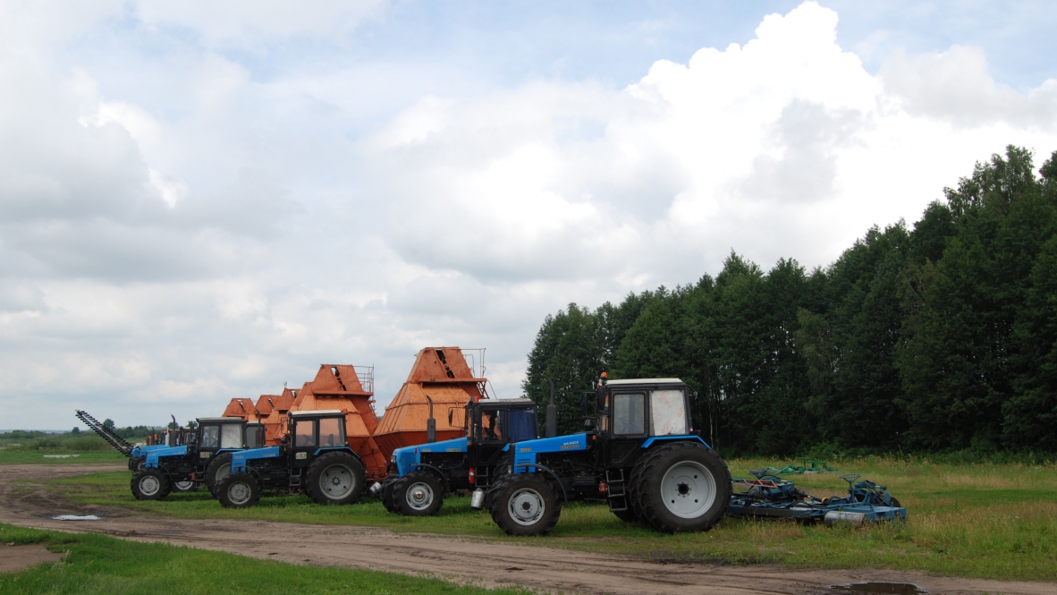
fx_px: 981
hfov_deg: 56.6
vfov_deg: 33.7
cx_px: 524
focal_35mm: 35
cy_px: 344
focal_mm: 22
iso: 100
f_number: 7.1
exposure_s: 1/200
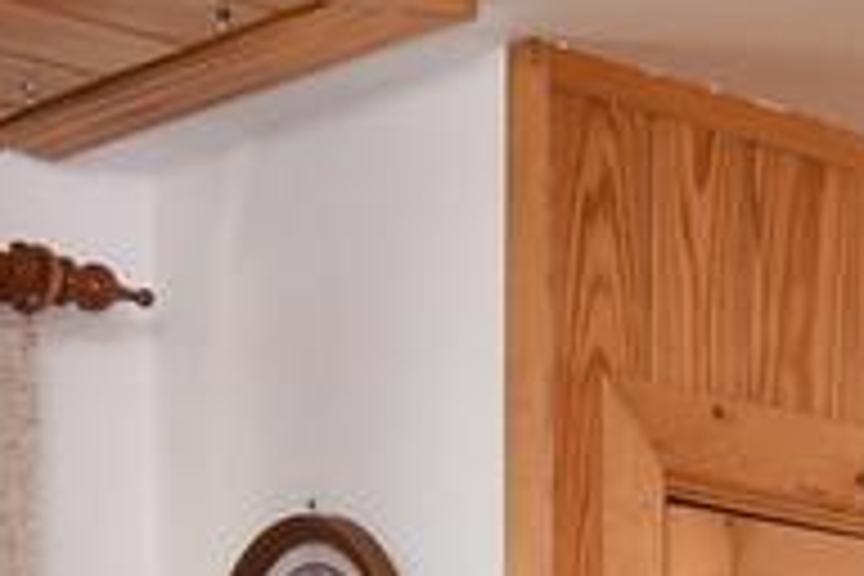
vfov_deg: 9.6
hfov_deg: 15.2
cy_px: 1107
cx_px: 567
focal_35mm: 135
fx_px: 3240
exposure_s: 1/80
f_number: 7.1
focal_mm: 12
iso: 800
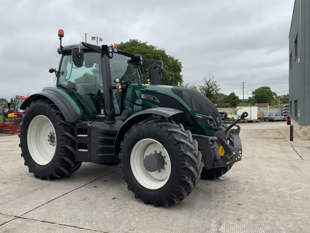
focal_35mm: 29
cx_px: 155
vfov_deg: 48.2
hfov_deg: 61.7
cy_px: 116
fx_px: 260
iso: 16
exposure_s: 1/500
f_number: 1.8
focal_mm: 3
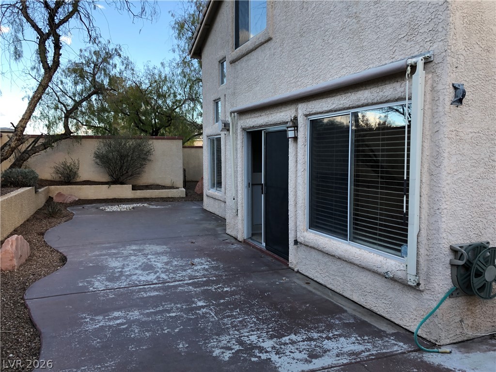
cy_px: 186
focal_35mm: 28
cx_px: 248
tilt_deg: -6.3
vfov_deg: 49.7
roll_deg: +0.6
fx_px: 401
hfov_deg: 63.4
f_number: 1.8
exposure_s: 1/130
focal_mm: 4
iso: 20
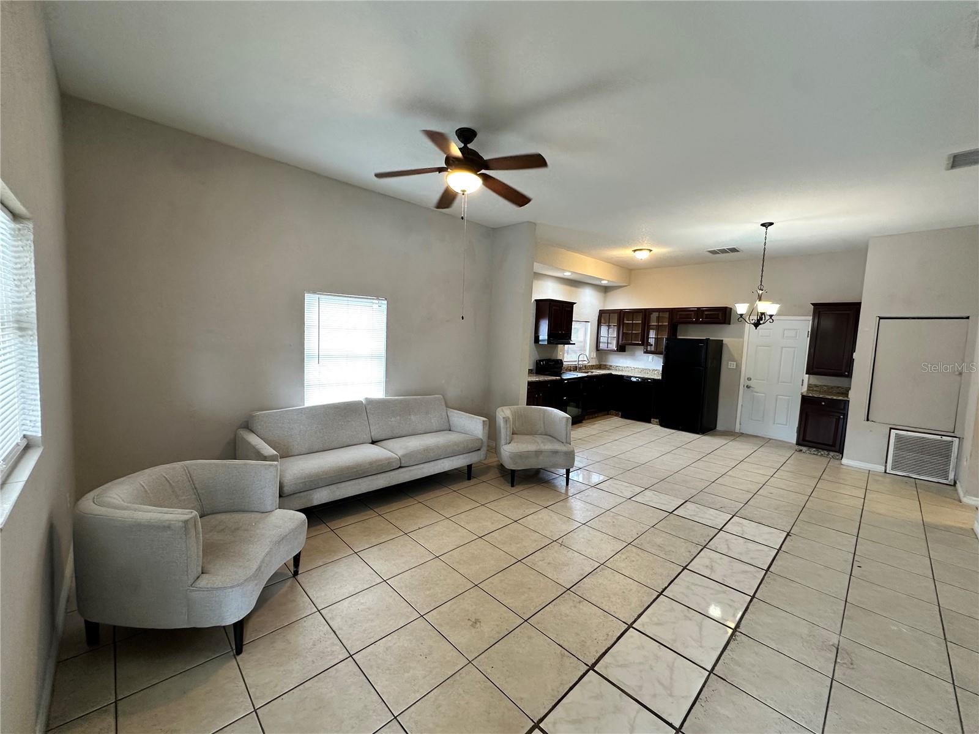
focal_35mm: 14
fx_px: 396
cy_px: 367
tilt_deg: -5.1
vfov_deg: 85.7
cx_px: 490
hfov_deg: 102.1
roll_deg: -2.5
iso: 200
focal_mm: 2.22
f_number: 2.2
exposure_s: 1/60
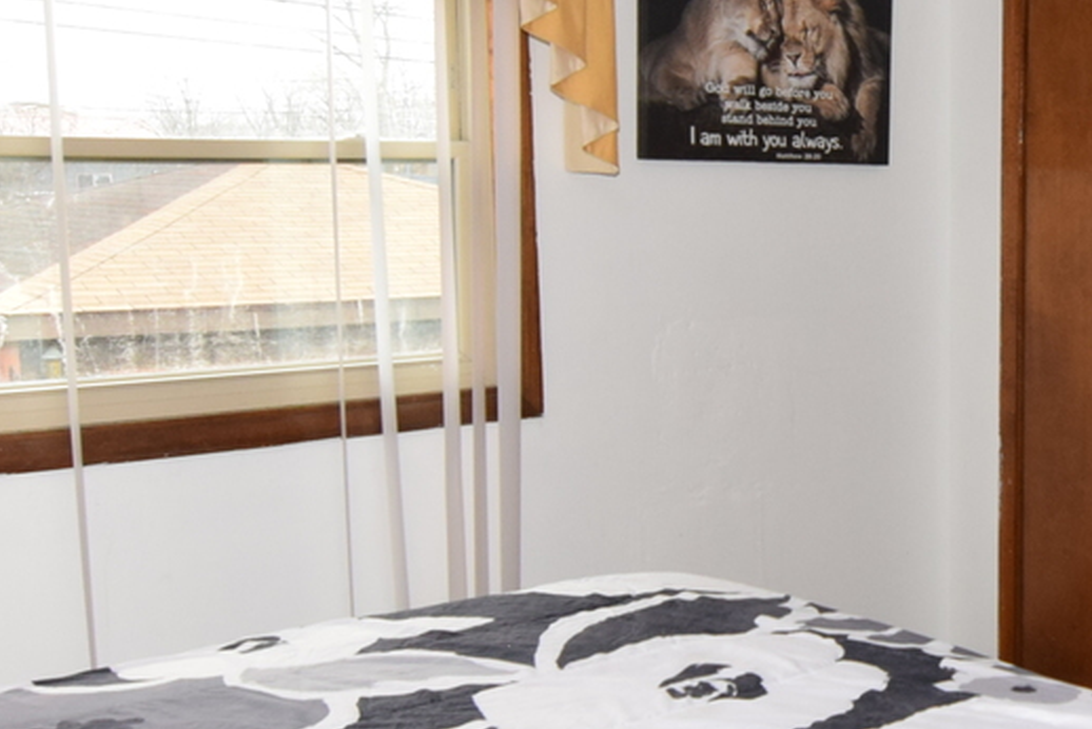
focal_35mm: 54
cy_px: 396
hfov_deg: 33.2
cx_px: 1143
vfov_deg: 25.2
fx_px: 1632
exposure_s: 1/100
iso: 800
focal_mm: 11.5
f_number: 5
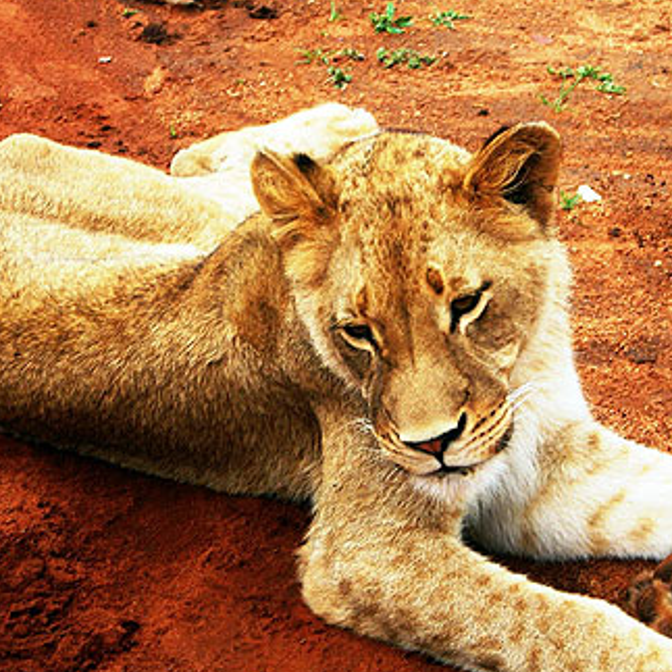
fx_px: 2789
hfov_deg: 13.7
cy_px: 337
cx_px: 379
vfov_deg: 13.7
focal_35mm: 127
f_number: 4.6
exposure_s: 1/79
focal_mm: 21.3
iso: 50
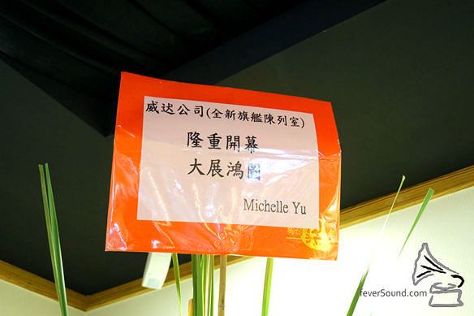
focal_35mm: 39
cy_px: 160
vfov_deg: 34.6
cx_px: 237
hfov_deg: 50.1
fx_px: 507
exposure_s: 1/20
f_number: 4.5
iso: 800
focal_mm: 25
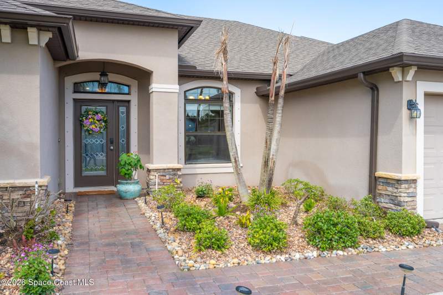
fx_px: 369
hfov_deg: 62.0
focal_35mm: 30
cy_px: 148
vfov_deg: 43.5
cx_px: 222
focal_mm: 30
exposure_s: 1/500
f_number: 6.3
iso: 200
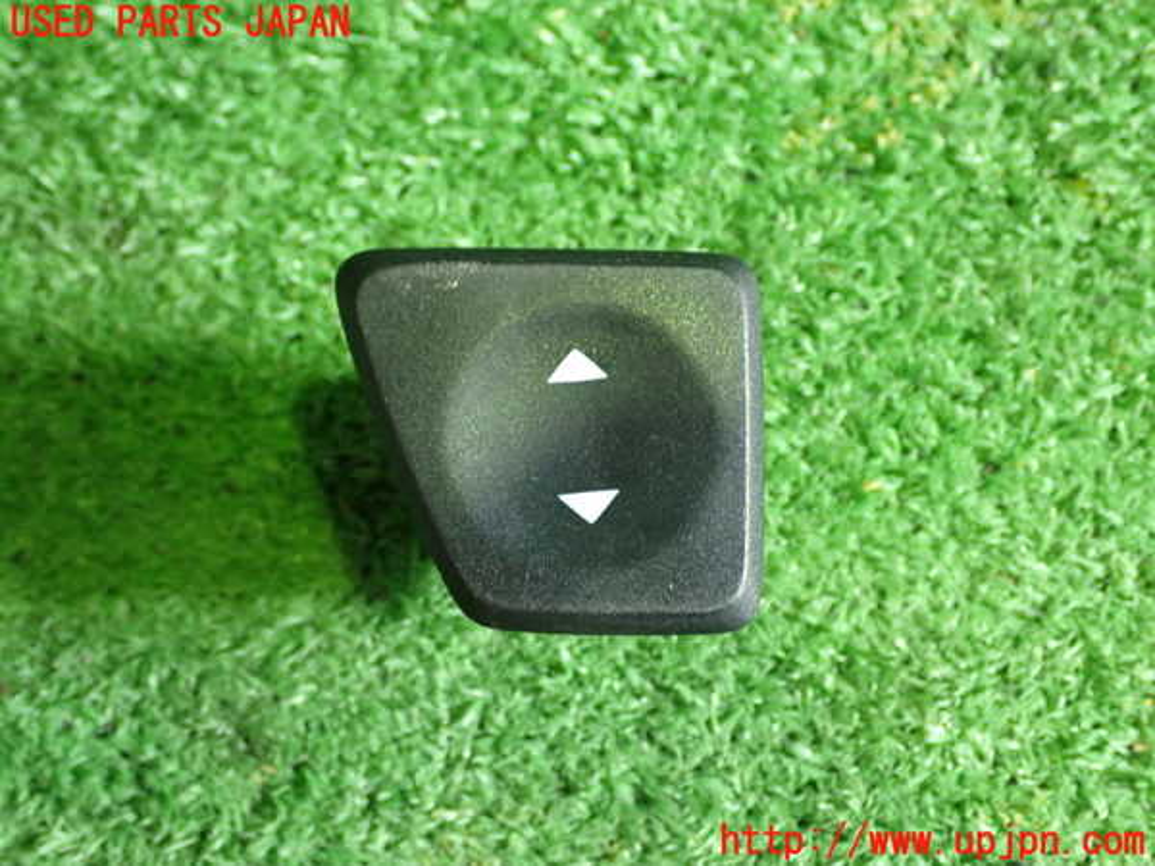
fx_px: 1668
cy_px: 433
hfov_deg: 38.2
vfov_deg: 29.1
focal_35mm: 50
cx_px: 578
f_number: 3.2
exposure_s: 1/50
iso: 800
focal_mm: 9.01
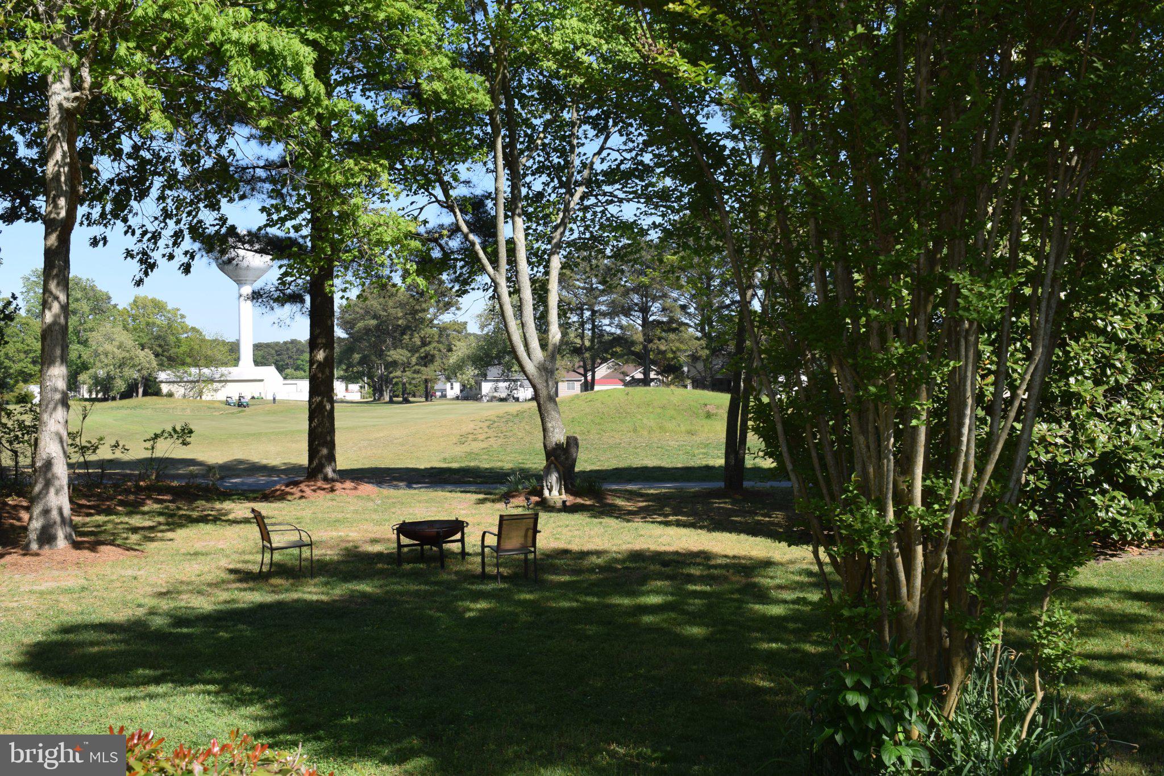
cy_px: 388
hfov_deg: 53.1
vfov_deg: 36.9
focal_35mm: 36
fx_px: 1164
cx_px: 582
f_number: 8
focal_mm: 24
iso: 100
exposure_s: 1/200
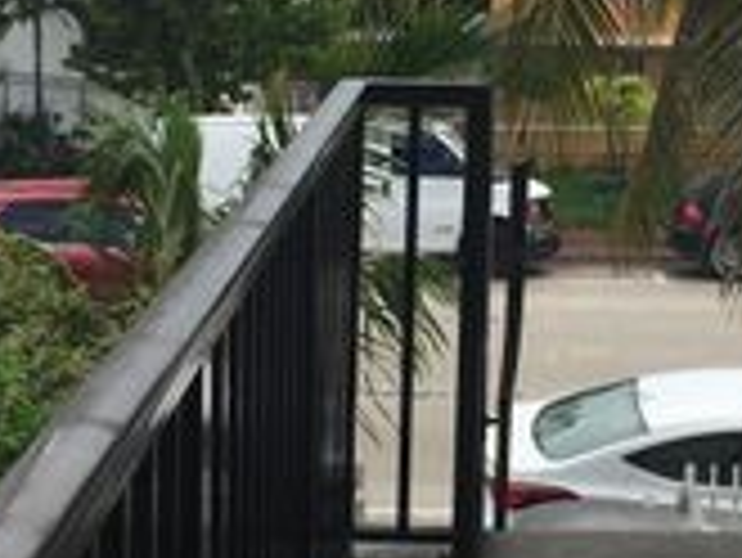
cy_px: 169
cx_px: 495
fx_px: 1888
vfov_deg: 16.7
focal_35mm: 88
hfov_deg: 22.1
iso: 32
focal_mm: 4.15
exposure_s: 1/842
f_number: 2.2
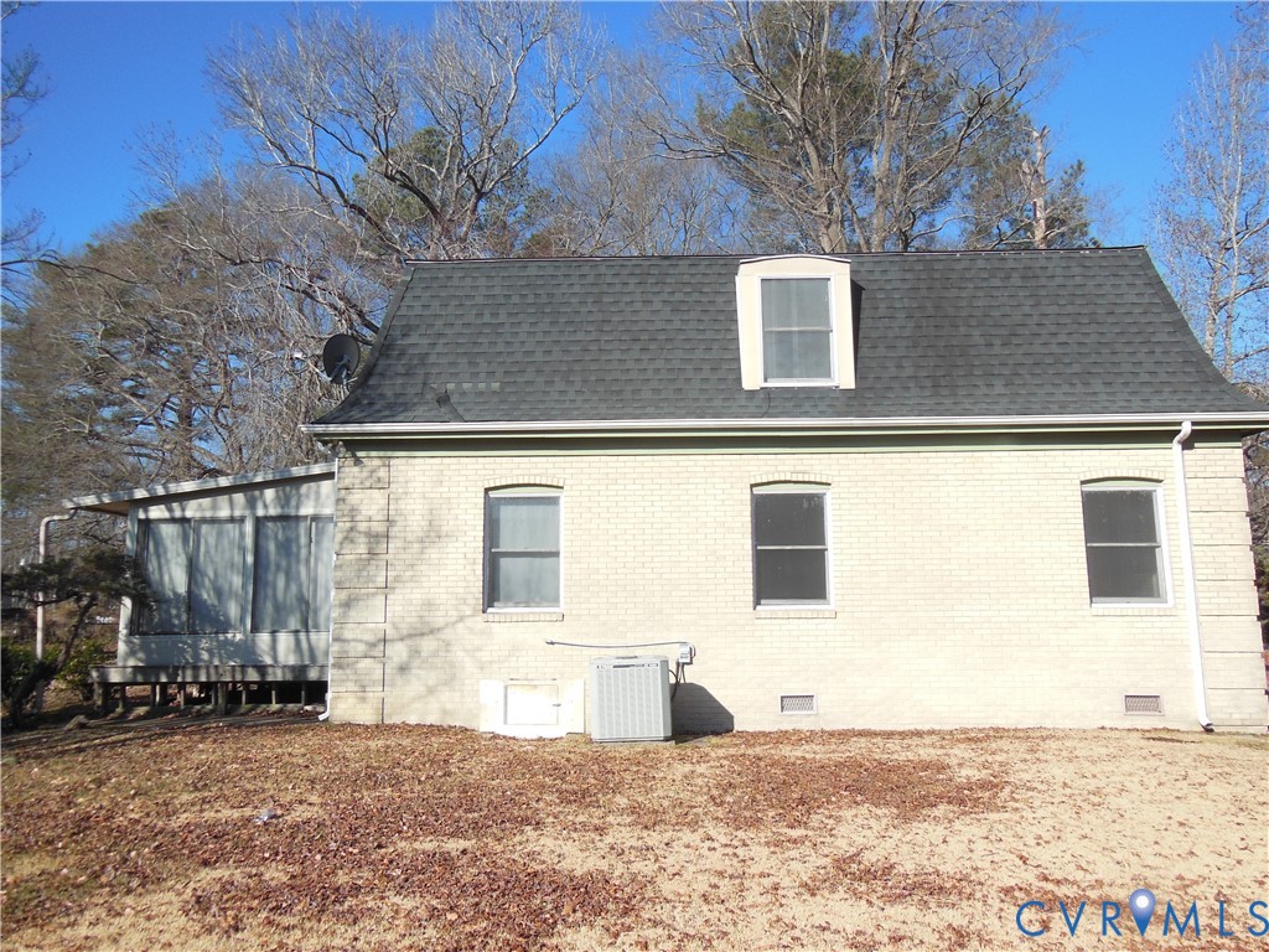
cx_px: 634
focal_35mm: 25
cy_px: 476
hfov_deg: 69.4
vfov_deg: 54.9
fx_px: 916
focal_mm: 4.5
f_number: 3.5
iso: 125
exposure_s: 1/1000
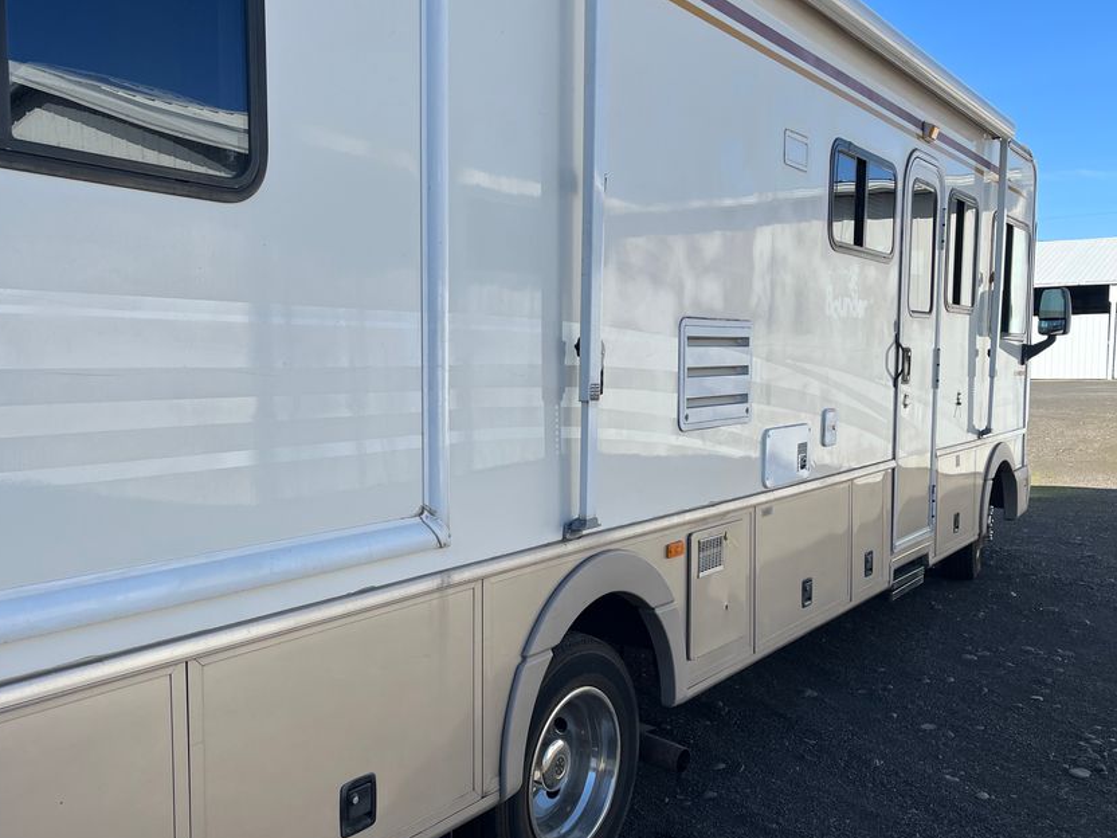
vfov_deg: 44.1
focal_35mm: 32
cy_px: 450
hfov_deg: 56.6
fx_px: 1033
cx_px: 474
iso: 50
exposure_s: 1/2463
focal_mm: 5.1
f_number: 1.6
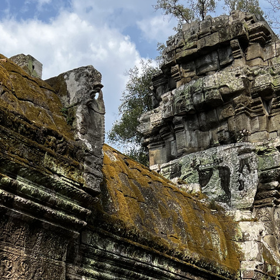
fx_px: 531
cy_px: 272
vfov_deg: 28.0
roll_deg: +0.4
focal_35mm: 58
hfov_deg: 29.6
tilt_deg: +10.8
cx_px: 137
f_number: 1.5
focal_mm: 5.7
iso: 50
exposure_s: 1/1344
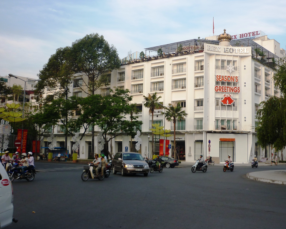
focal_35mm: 41
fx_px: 347
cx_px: 182
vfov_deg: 36.5
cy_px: 105
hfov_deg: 44.4
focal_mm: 5.5
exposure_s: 1/320
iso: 80
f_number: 2.8
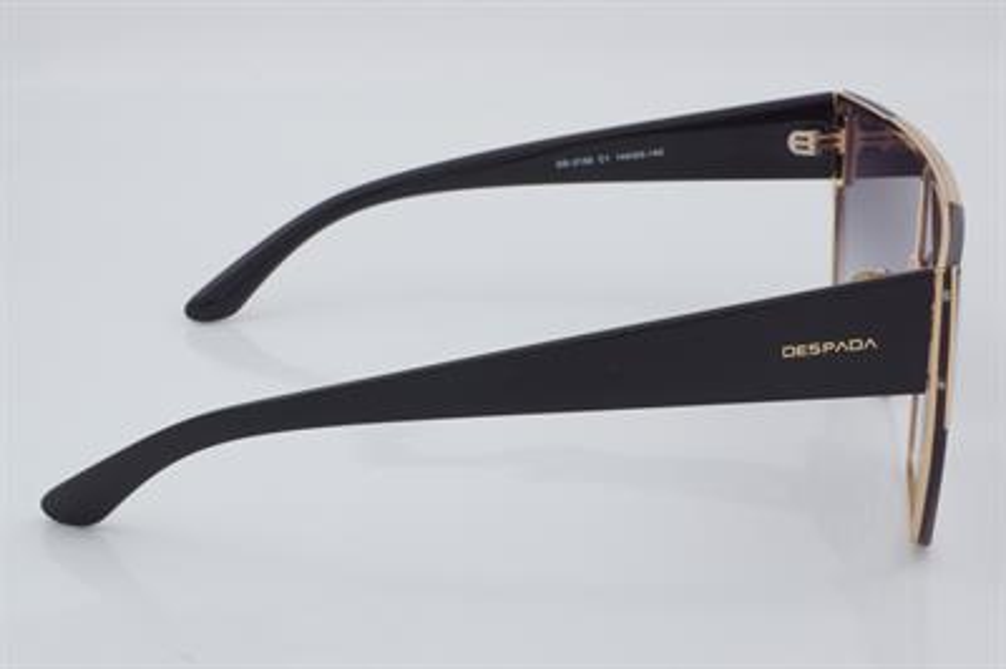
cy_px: 334
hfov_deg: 27.0
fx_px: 2094
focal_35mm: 75
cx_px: 503
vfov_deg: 18.2
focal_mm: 50
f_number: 32
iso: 100
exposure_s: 1/4
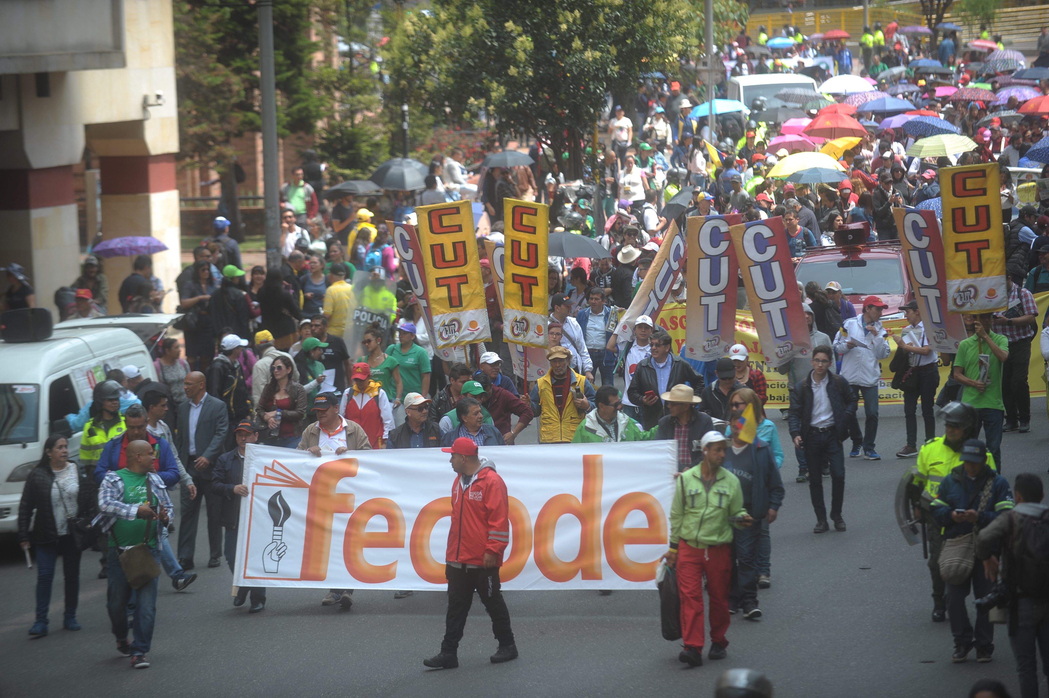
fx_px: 4950
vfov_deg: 8.1
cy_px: 349
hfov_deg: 12.1
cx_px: 524
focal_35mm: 170
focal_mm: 170
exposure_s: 1/500
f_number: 2.8
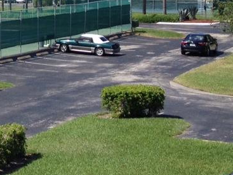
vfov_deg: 12.0
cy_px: -5
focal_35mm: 122
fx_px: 821
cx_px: -146
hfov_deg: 14.7
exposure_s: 1/1577
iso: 50
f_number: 2.4
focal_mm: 4.28
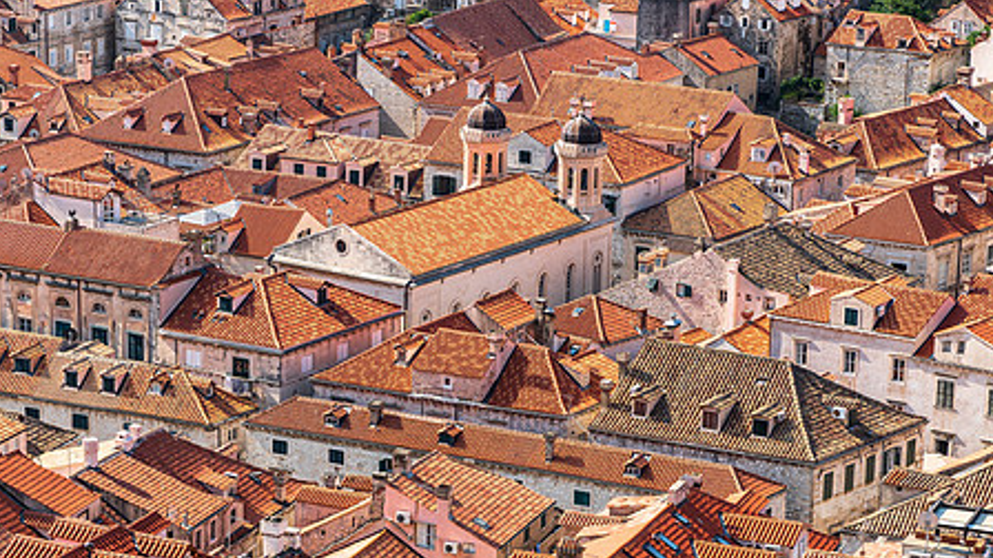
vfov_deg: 10.4
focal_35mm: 116
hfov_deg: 18.4
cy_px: 347
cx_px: 377
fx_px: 3054
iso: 200
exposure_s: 1/250
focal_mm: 85
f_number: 9
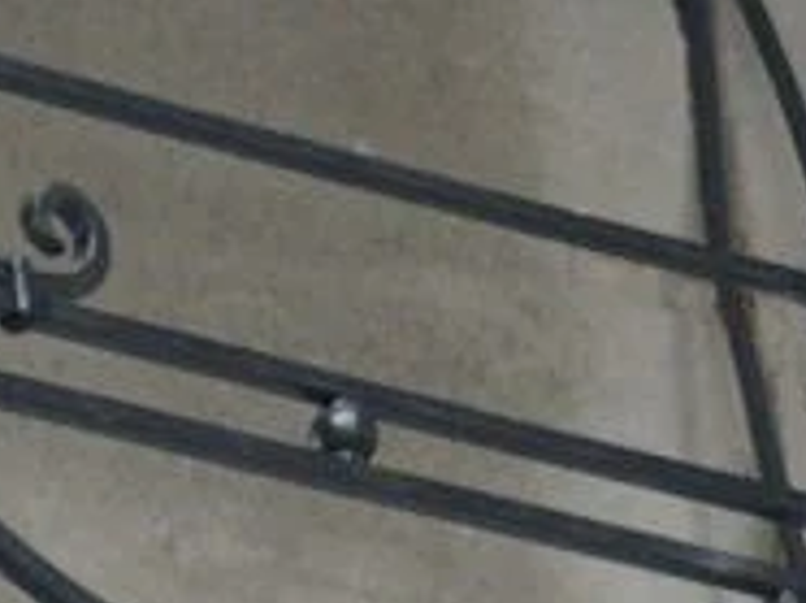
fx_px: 10325
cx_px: -624
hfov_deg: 4.4
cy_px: 915
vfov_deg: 3.3
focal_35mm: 444
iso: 200
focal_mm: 17.1
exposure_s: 1/60
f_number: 2.8
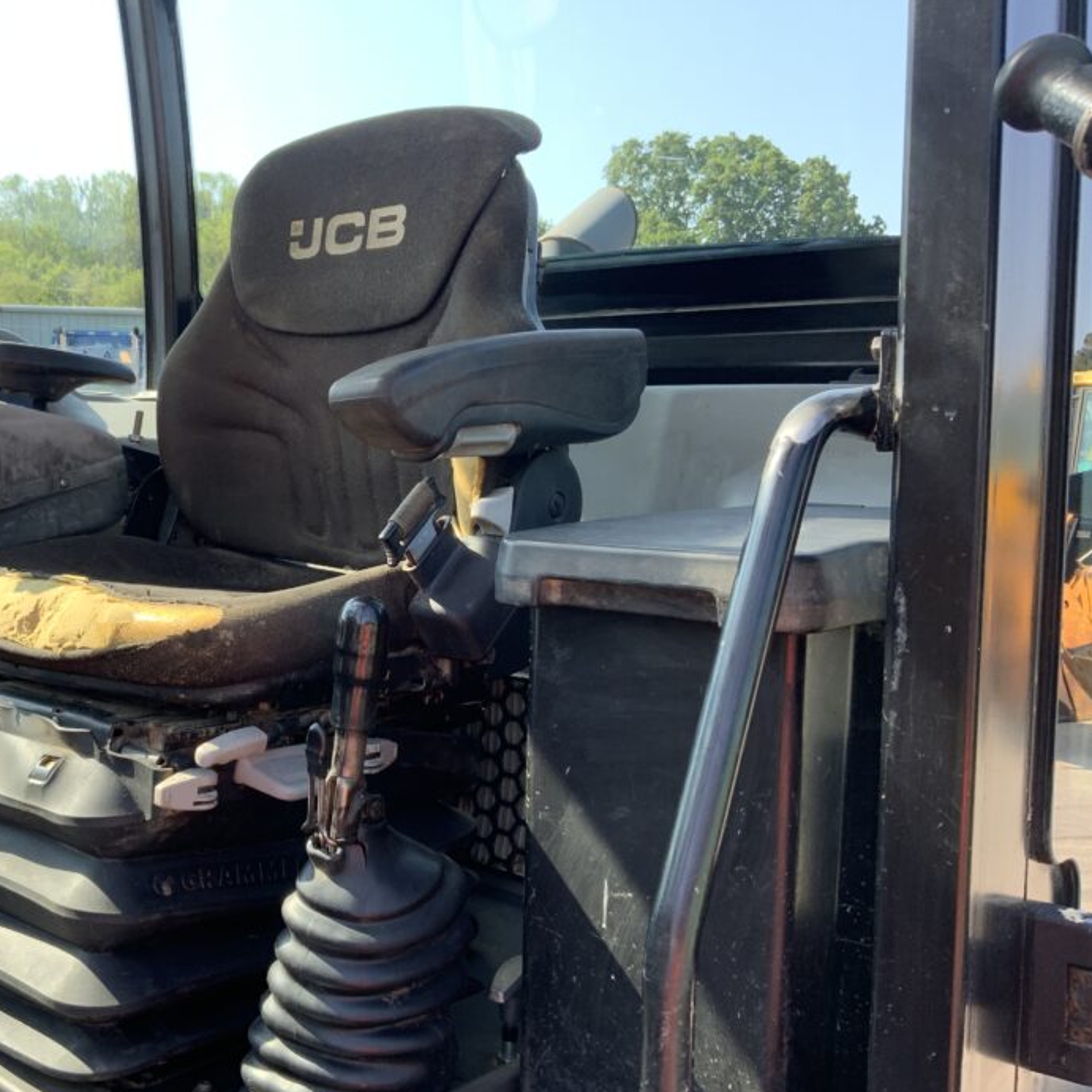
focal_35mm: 38
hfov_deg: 42.7
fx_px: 1356
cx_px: 292
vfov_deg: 43.8
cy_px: 572
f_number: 1.8
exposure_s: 1/153
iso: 16
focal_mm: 3
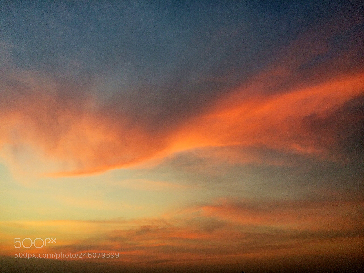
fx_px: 305
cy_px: 136
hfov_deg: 61.7
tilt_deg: +24.7
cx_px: 182
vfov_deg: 48.2
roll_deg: -1.4
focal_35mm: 29
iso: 40
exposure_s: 1/50
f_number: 2.2
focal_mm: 4.15
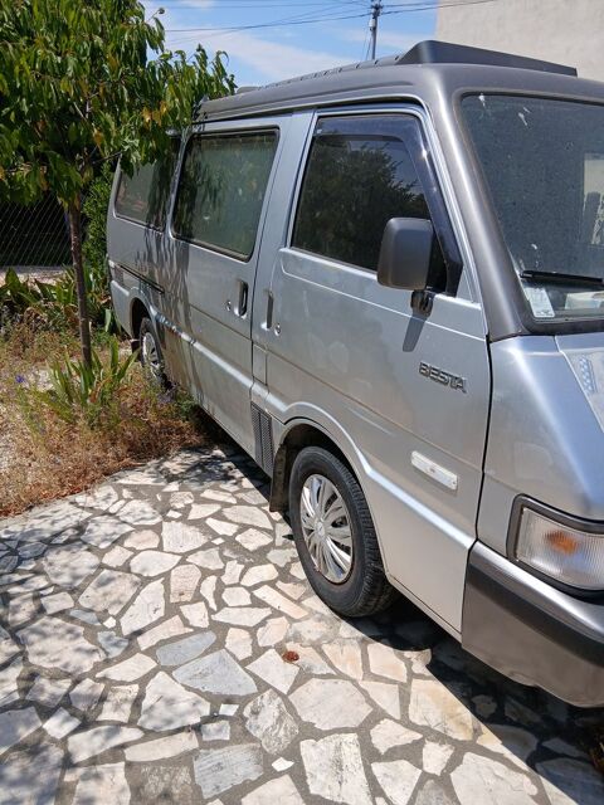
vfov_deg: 67.3
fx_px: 605
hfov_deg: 53.1
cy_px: 402
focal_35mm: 26
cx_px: 302
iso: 20
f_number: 1.8
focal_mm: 3.98
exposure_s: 1/712
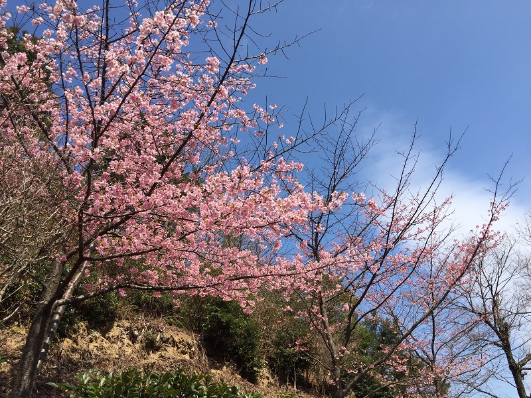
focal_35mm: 29
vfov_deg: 48.2
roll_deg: +10.0
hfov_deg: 61.7
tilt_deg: +35.8
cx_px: 266
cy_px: 199
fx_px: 445
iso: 32
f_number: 2.2
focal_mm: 4.15
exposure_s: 1/1582
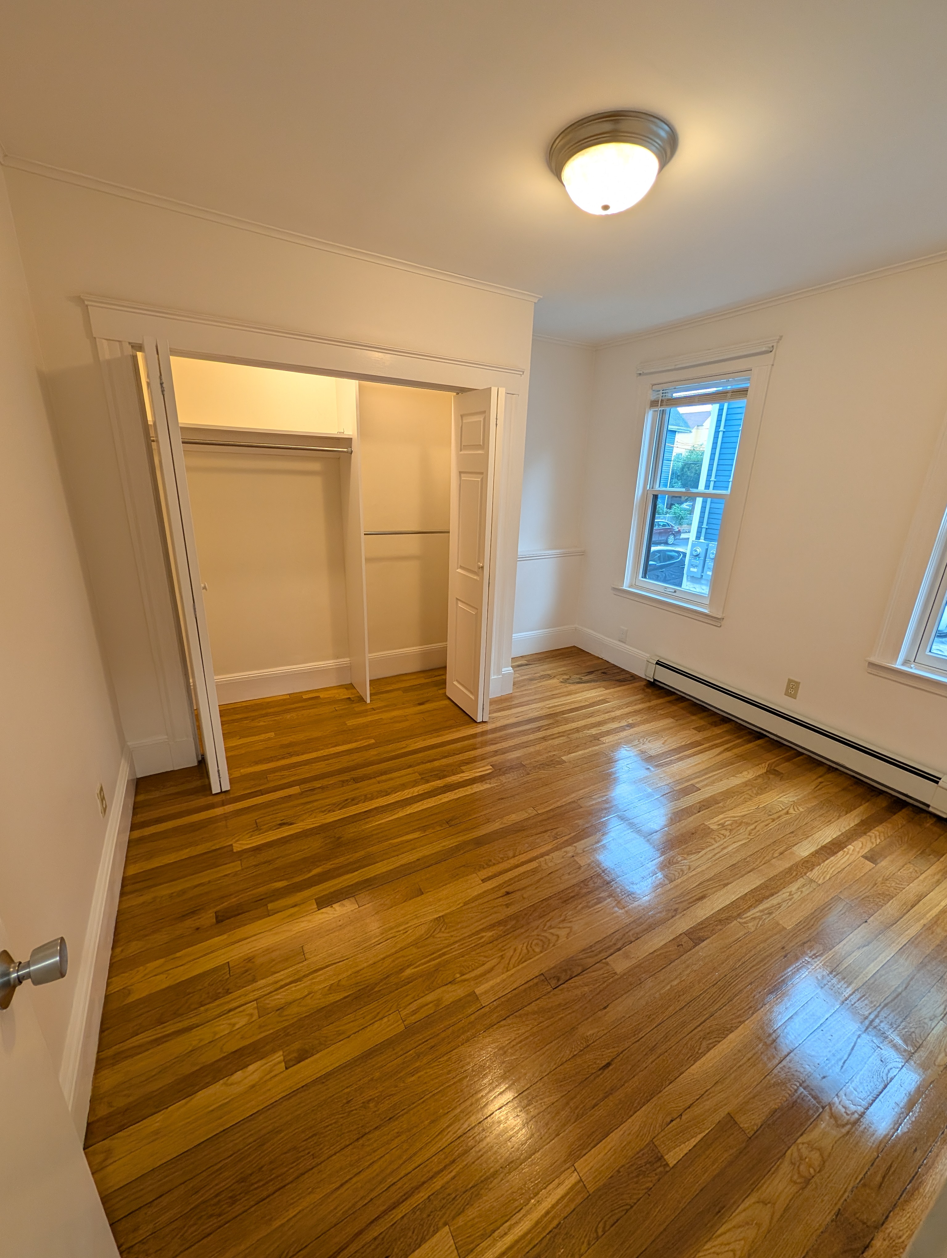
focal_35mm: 12
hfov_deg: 94.6
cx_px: 474
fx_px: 437
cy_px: 629
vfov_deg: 110.5
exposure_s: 1/60
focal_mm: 2.02
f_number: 1.7
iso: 98
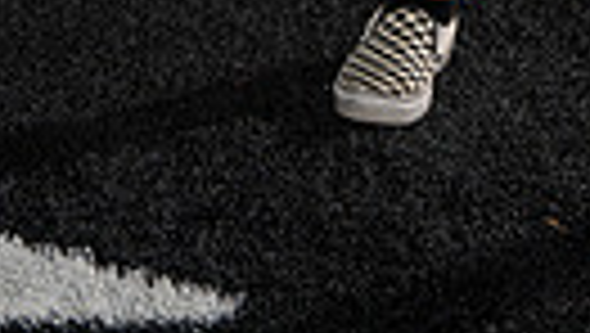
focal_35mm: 104
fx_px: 1629
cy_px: -598
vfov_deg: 9.6
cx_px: 549
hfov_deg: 20.1
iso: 160
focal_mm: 29
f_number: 4.5
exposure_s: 1/250
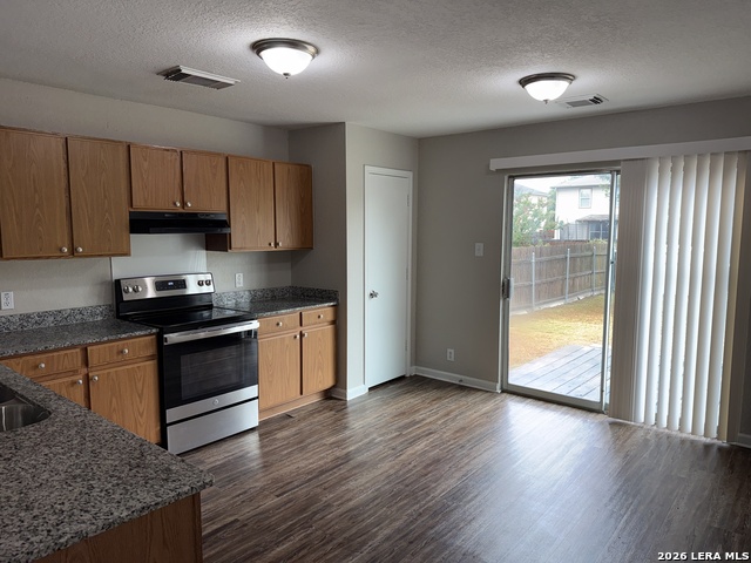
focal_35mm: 24
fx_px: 521
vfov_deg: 56.8
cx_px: 376
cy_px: 282
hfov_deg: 71.6
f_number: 1.78
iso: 100
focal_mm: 6.76
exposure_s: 1/189
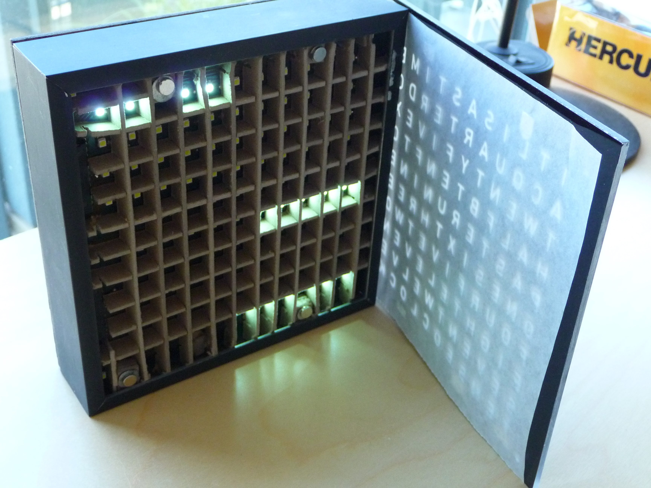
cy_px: 244
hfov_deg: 42.1
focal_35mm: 45
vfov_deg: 32.2
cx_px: 326
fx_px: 846
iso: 400
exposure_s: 1/30
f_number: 4.1
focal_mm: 7.6
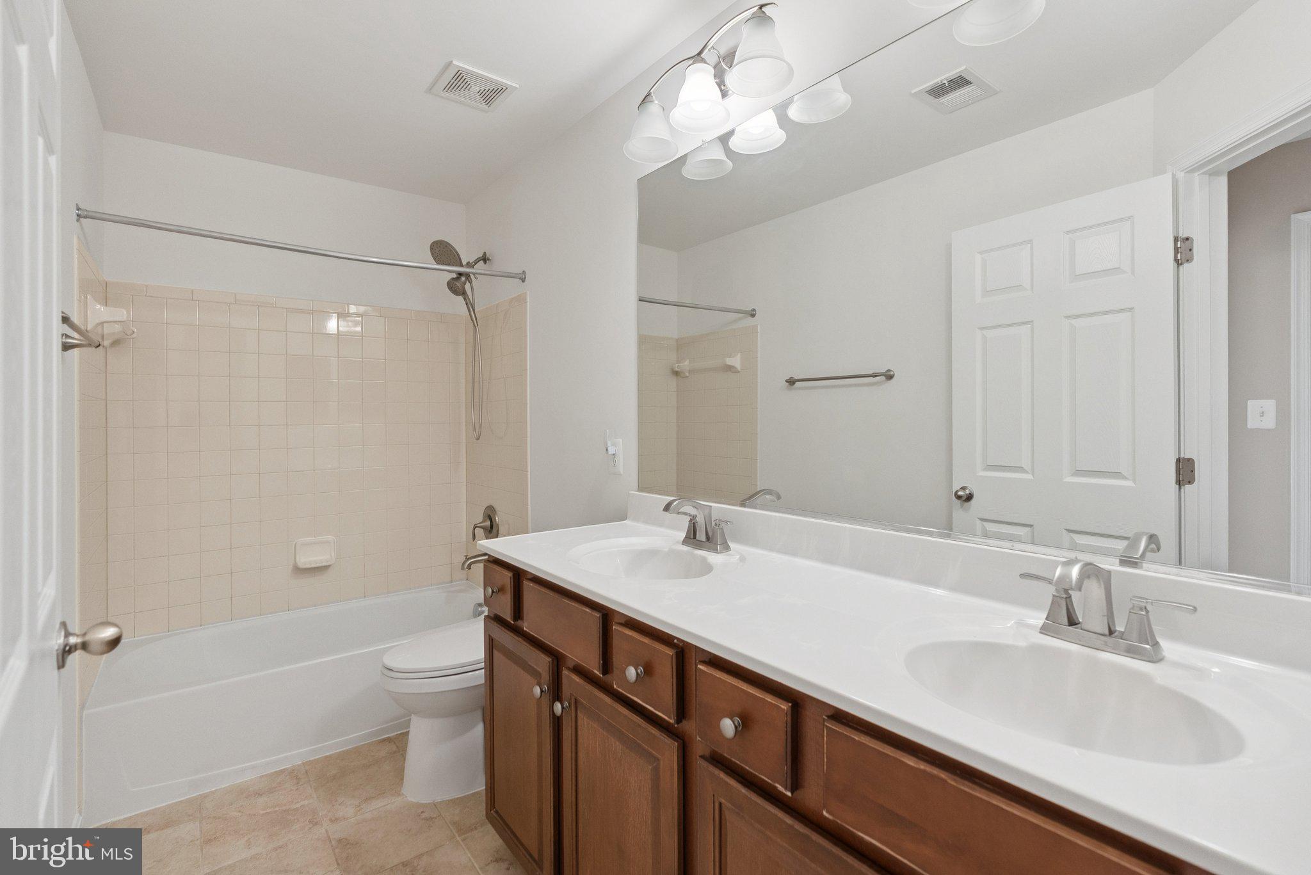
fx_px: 583
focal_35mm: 16
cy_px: 438
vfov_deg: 73.8
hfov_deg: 96.7
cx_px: 656
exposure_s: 1/100
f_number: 4.5
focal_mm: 16
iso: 1000
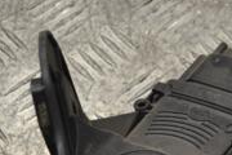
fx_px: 1031
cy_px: 167
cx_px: 322
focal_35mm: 160
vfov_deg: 8.5
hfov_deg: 12.4
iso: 125
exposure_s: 1/30
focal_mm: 32
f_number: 4.8
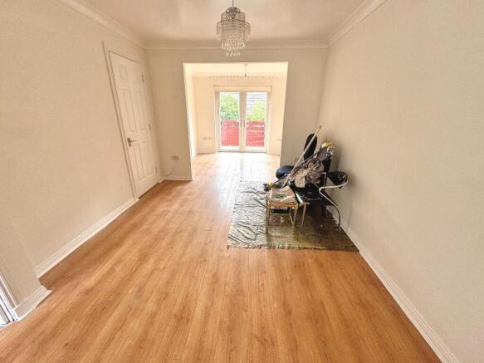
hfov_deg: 102.1
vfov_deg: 85.7
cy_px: 182
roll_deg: +0.5
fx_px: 196
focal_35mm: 14
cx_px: 242
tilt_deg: -19.3
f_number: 2.2
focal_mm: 2.22
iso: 100
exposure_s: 1/99
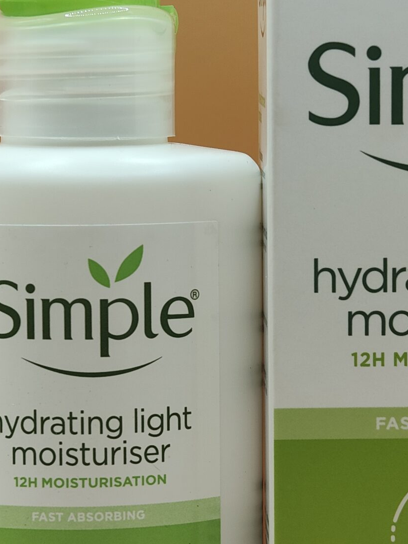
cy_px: 348
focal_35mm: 163
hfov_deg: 9.1
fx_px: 2560
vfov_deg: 12.1
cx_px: 290
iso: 146
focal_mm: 13.3
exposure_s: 1/100
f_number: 2.55
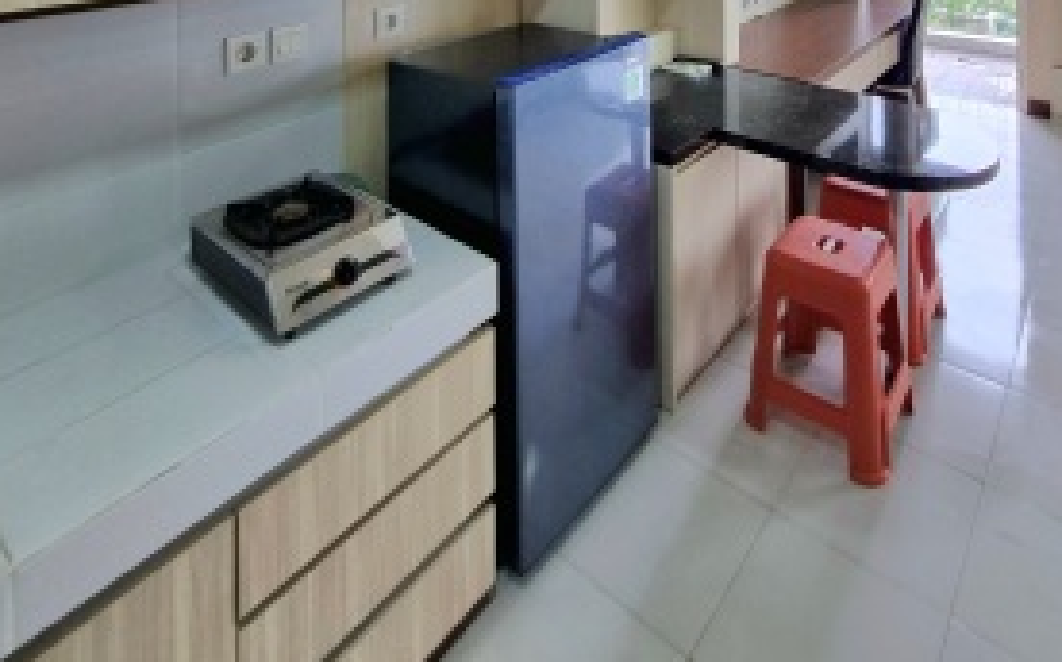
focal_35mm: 23
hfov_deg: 76.5
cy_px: -139
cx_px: 625
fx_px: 665
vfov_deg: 38.5
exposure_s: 1/50
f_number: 2.2
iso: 100
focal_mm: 1.74
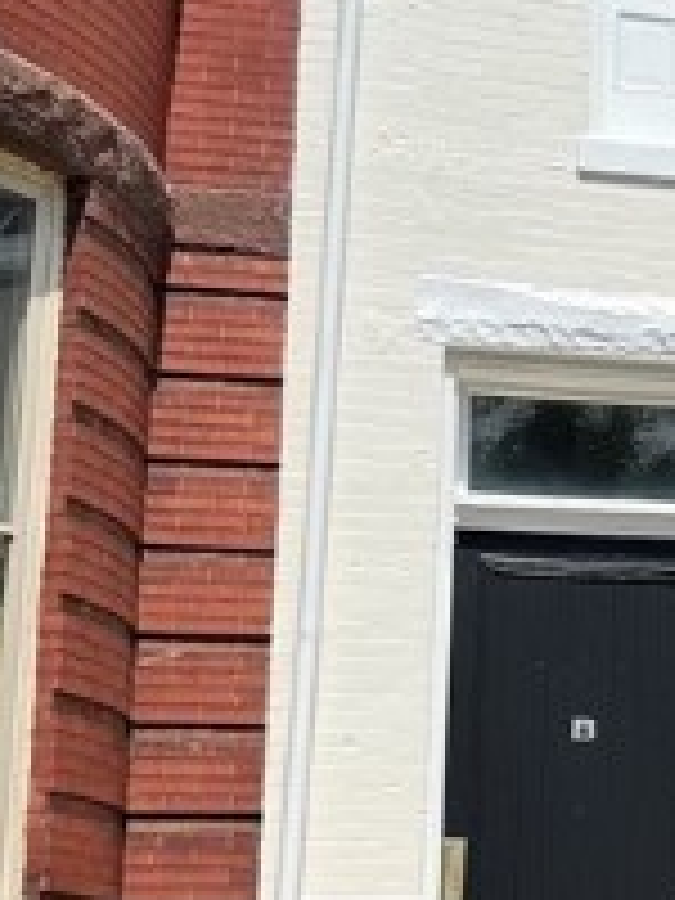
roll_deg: +0.7
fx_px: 2392
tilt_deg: +11.7
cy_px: 585
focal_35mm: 92
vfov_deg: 21.2
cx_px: 1274
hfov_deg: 14.0
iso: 100
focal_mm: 6.76
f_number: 1.78
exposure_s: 1/3584
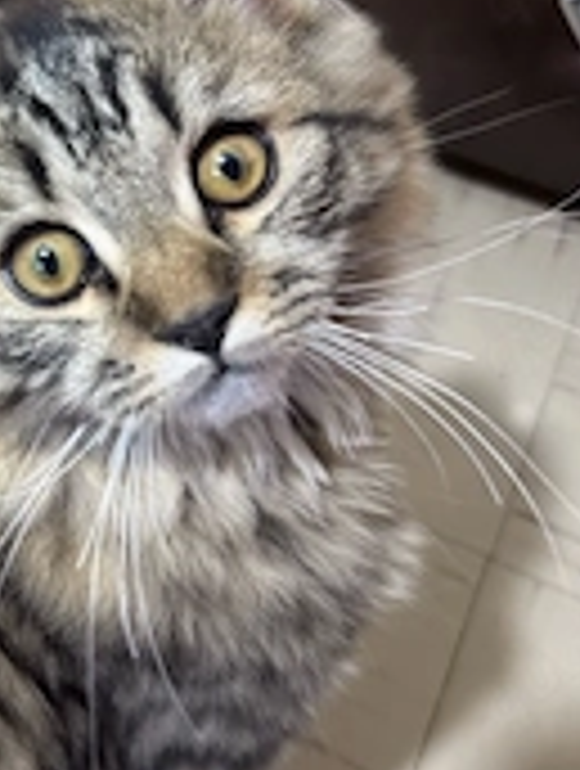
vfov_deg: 34.2
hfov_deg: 25.1
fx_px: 1246
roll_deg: -9.2
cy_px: 324
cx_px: 22
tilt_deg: -41.6
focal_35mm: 56
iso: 500
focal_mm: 6.76
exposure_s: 1/50
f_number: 1.78
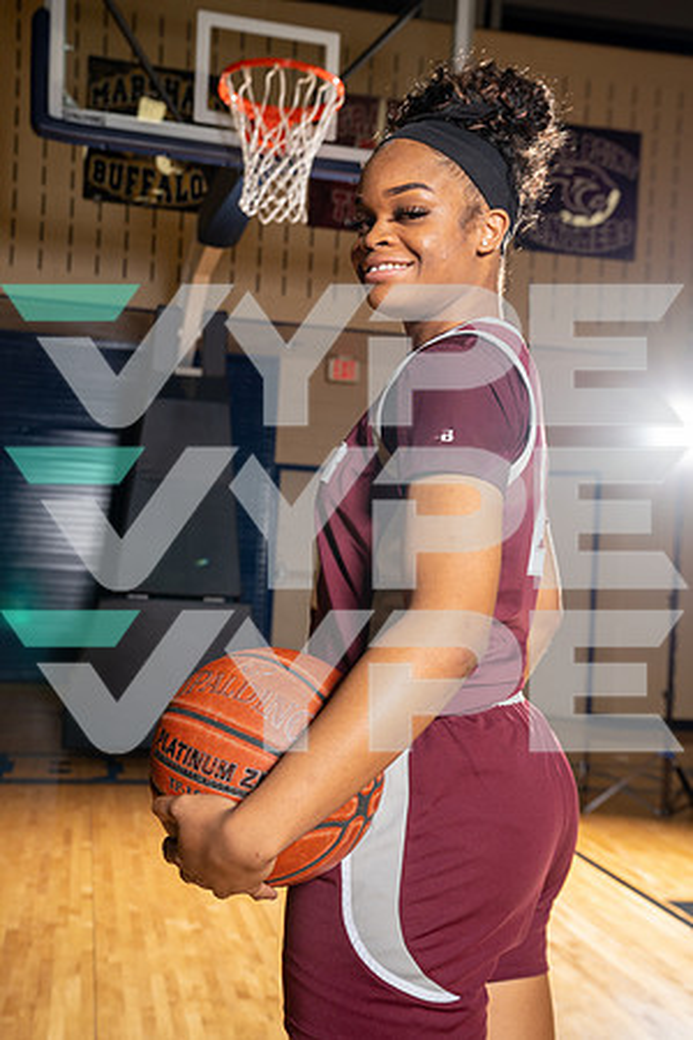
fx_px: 1213
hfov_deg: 31.9
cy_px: 520
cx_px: 346
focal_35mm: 42
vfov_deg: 46.4
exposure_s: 1/250
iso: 640
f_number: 5.6
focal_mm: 42
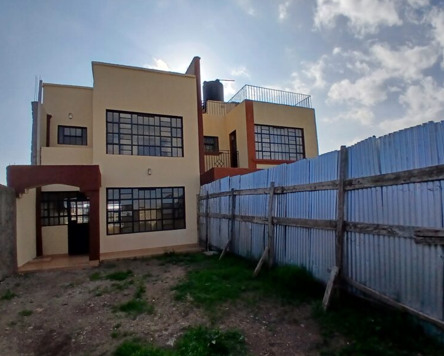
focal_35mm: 18
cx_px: 219
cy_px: 180
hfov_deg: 86.4
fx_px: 237
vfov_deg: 73.8
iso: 50
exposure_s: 1/3322
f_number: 2.2
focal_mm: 1.4
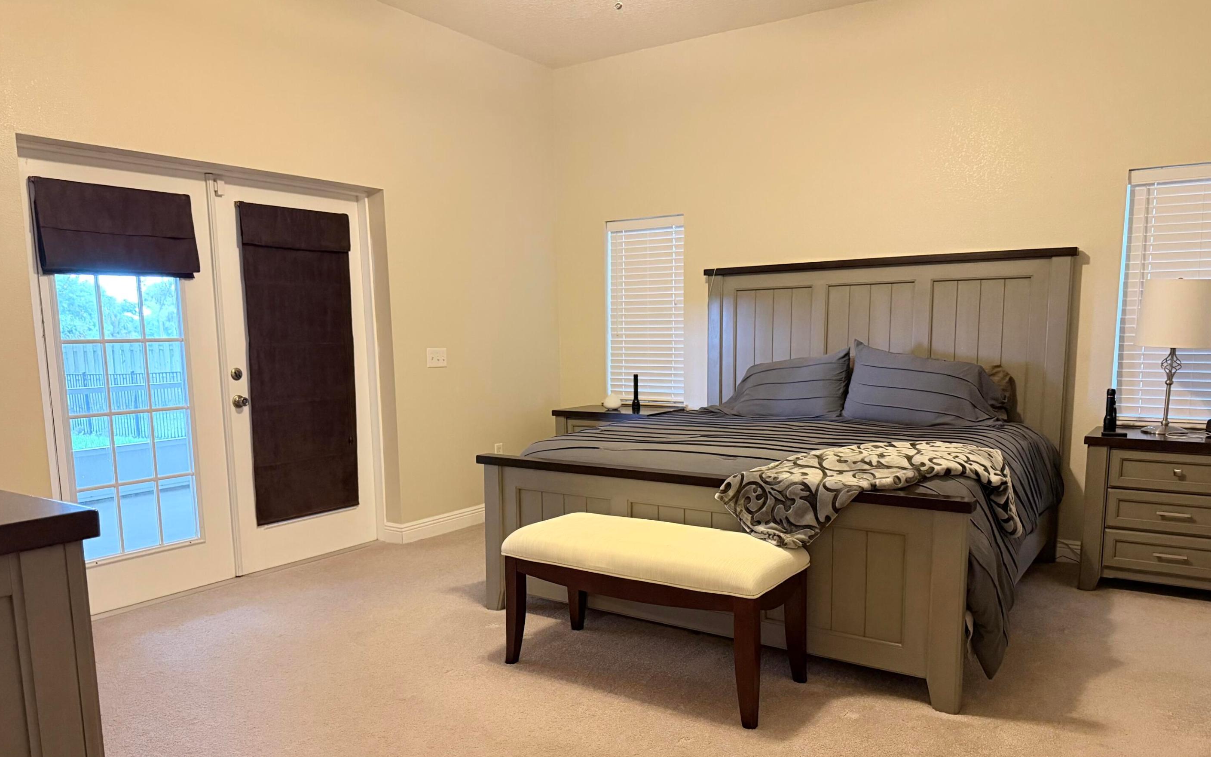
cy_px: 448
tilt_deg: -8.4
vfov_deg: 47.4
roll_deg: +1.4
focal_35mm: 26
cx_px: 609
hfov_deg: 70.4
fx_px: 858
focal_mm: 6.76
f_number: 1.78
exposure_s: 1/40
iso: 640
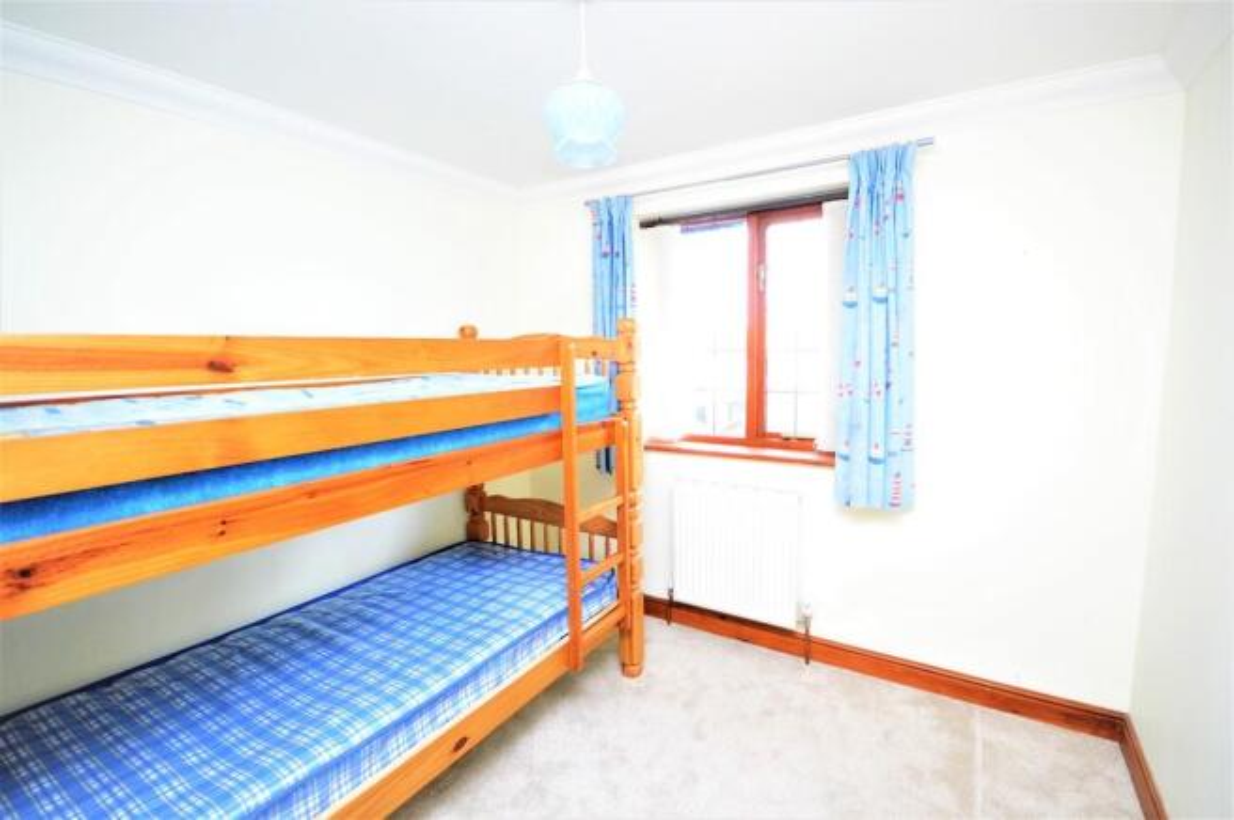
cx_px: 617
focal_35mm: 15
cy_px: 410
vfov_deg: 77.2
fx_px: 514
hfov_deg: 100.4
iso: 2000
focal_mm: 10
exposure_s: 1/60
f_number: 4
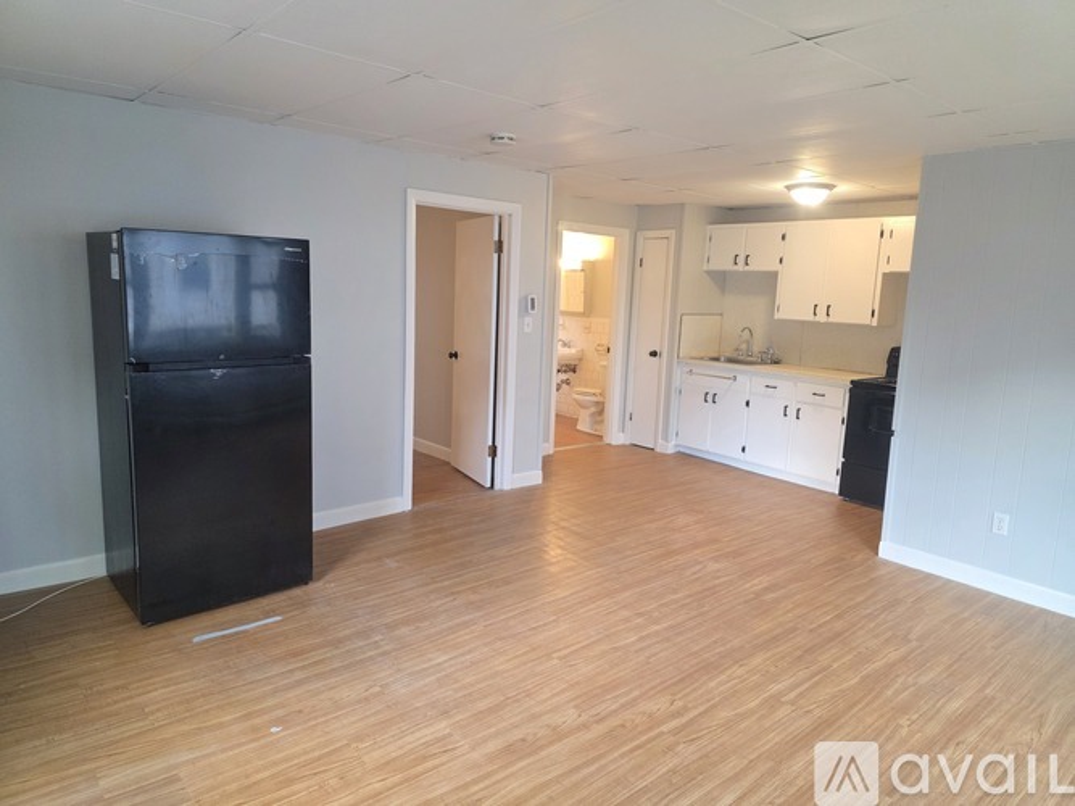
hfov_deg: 73.9
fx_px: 714
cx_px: 538
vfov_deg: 58.9
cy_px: 403
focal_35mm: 23
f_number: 1.7
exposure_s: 1/120
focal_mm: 6.3
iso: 320
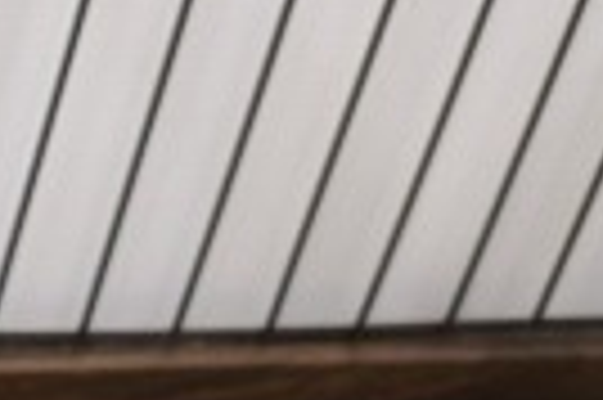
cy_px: 840
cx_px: -756
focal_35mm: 134
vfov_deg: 9.4
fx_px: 2242
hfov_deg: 12.6
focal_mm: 4.38
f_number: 1.73
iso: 142
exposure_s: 1/99.9
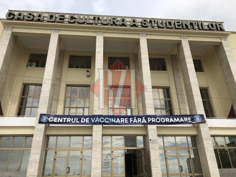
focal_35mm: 28
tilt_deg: +26.0
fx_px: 191
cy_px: 88
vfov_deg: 49.7
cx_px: 118
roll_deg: +2.9
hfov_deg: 63.4
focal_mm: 3.99
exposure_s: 1/2740
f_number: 1.8
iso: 20
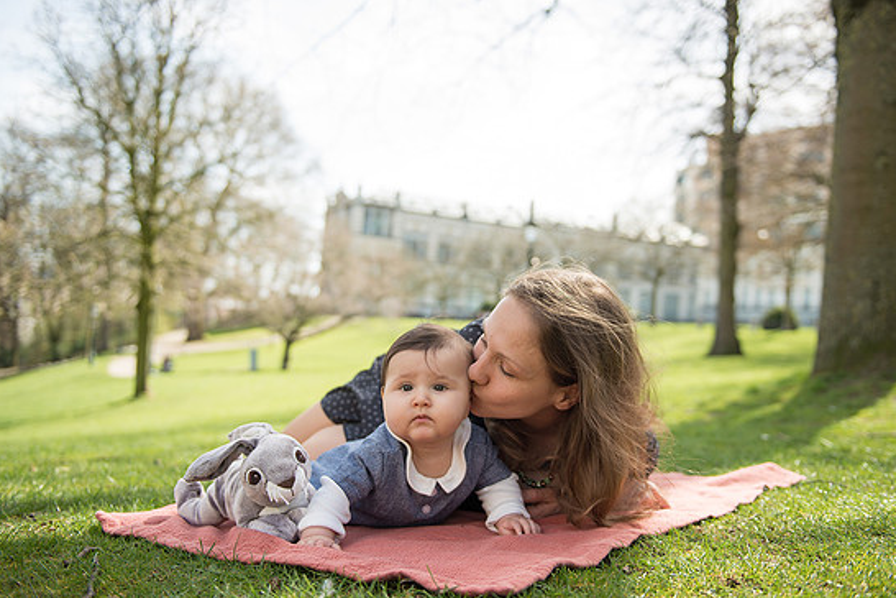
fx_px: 846
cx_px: 456
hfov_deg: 55.8
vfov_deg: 38.9
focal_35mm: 34
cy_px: 303
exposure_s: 1/500
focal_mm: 32
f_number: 2.8
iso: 100
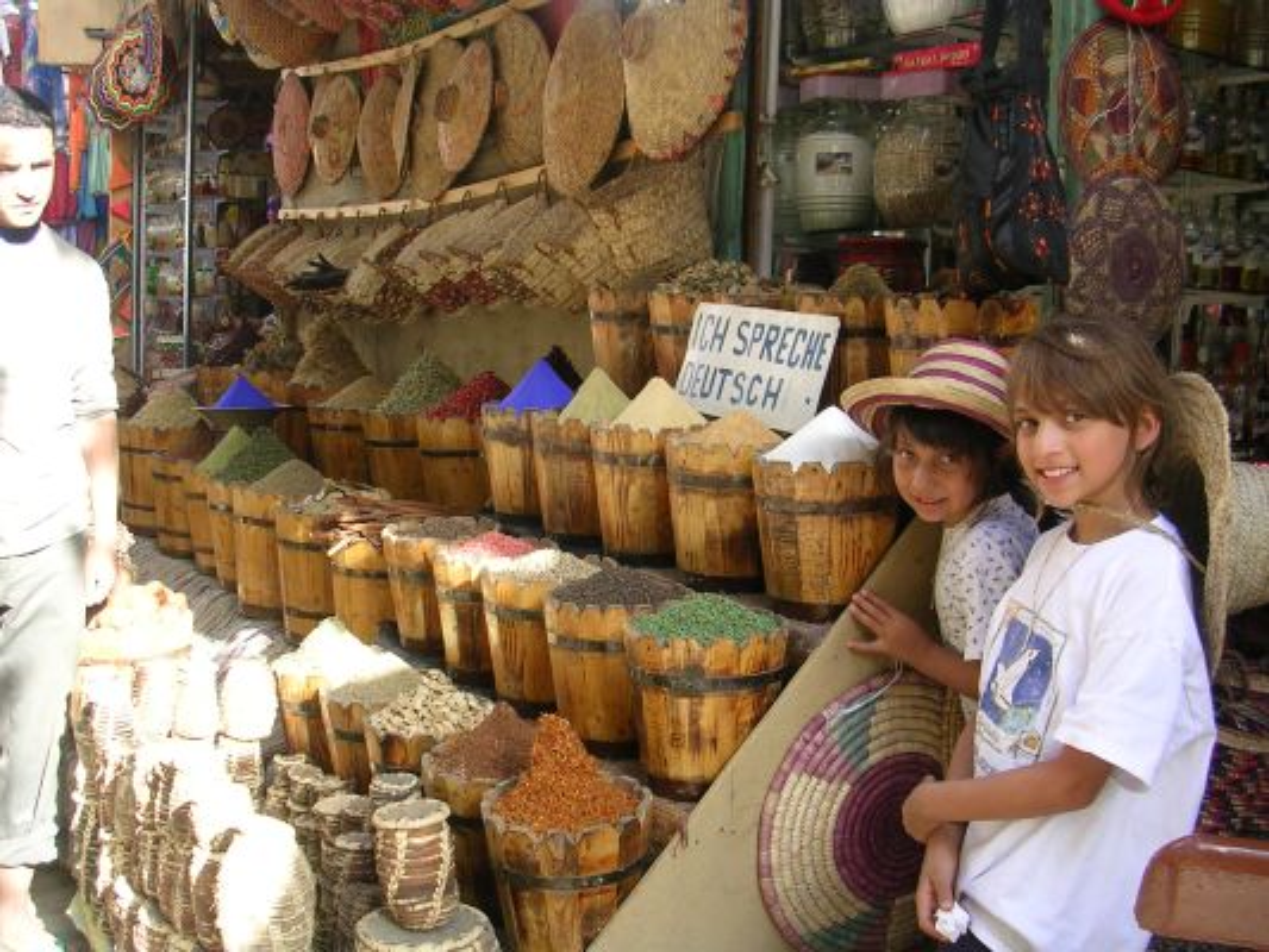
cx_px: 634
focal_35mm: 38
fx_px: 1393
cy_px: 476
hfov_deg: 49.0
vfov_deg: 37.7
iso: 50
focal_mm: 5.8
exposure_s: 1/81.3
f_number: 2.8
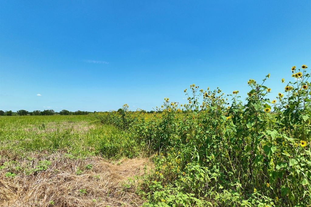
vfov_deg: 51.2
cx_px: 156
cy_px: 96
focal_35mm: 25
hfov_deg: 71.5
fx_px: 216
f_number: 2.8
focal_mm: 12.29
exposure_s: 1/1250
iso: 100
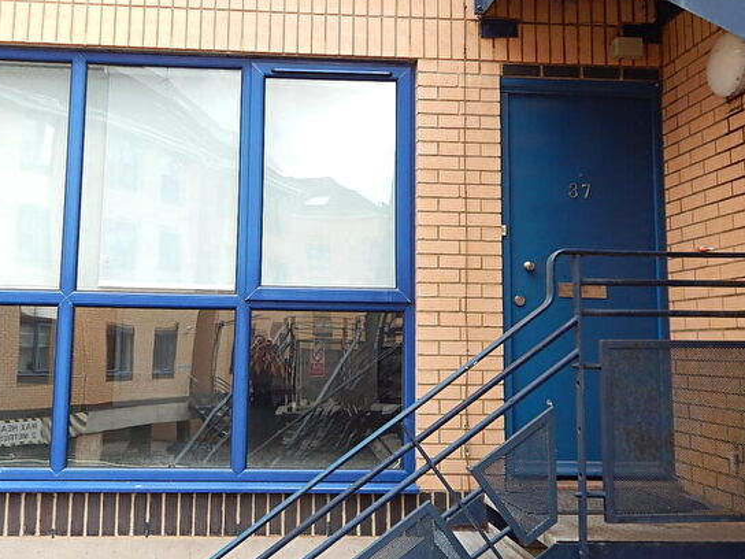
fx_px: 775
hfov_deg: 51.1
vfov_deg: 39.6
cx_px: 304
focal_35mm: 36
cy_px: 251
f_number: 3.2
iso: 125
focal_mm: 5.1
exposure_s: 1/160
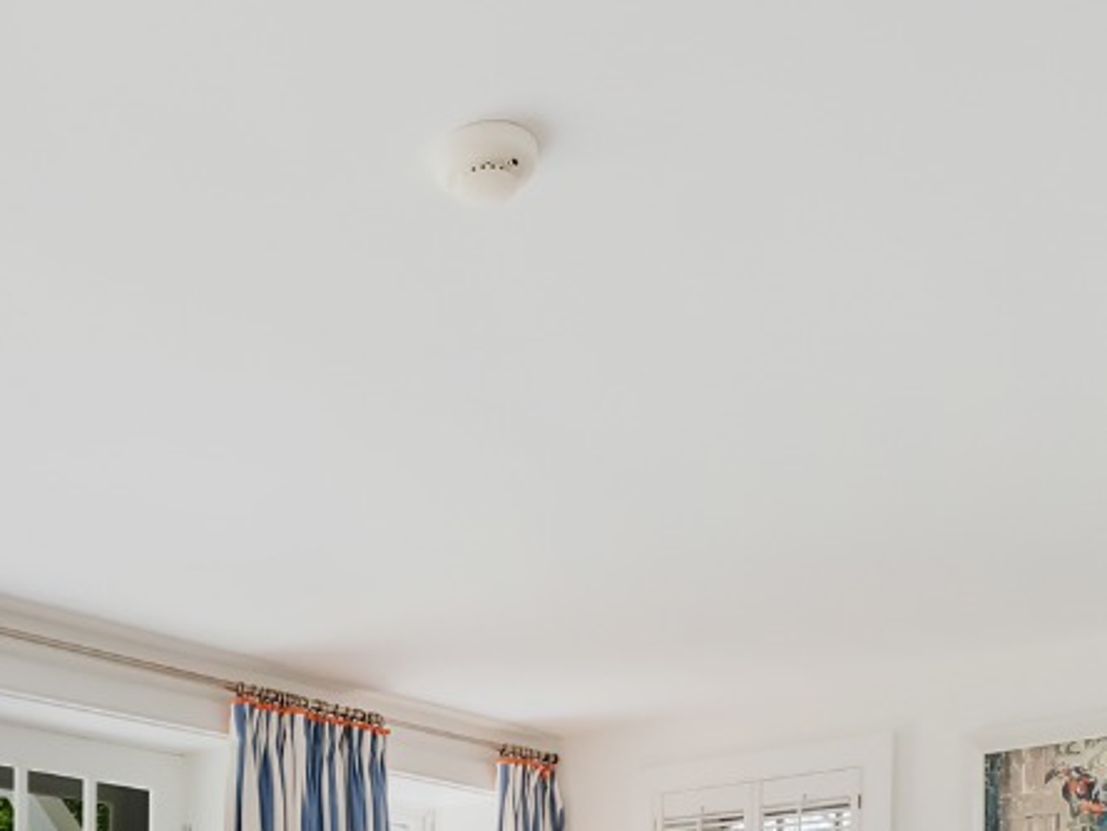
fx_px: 1343
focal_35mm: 42
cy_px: 1038
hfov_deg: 42.4
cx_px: 190
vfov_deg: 28.9
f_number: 7.1
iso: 3200
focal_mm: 12
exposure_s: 1/125
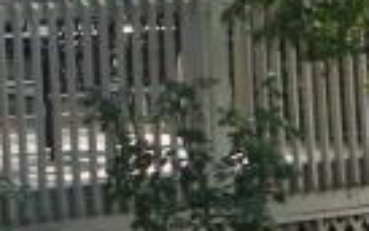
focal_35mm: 277
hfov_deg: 6.7
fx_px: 2789
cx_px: -843
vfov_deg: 4.7
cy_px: -78
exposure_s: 1/640
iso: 125
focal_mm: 6.1
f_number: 3.3
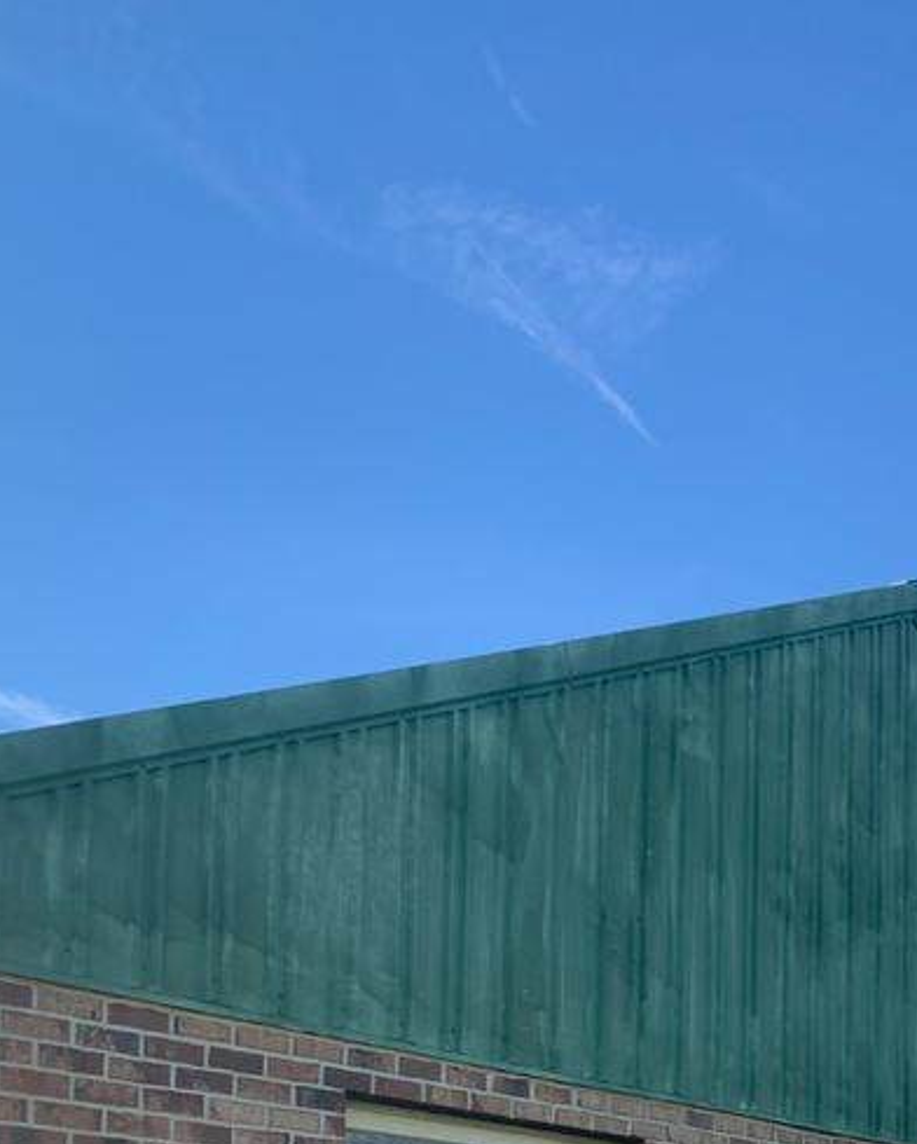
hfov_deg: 27.0
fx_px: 1897
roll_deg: -1.9
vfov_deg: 30.7
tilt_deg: +6.5
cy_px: 1186
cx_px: 629
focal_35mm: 56
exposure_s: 1/919
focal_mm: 4.25
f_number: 1.8
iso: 25
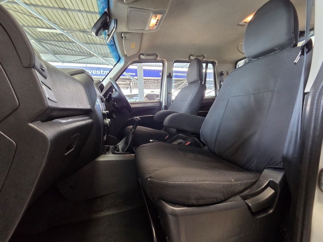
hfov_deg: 106.2
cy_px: 121
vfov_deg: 89.9
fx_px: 121
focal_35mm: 13
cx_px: 162
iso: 400
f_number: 2.2
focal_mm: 2.2
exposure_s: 1/50
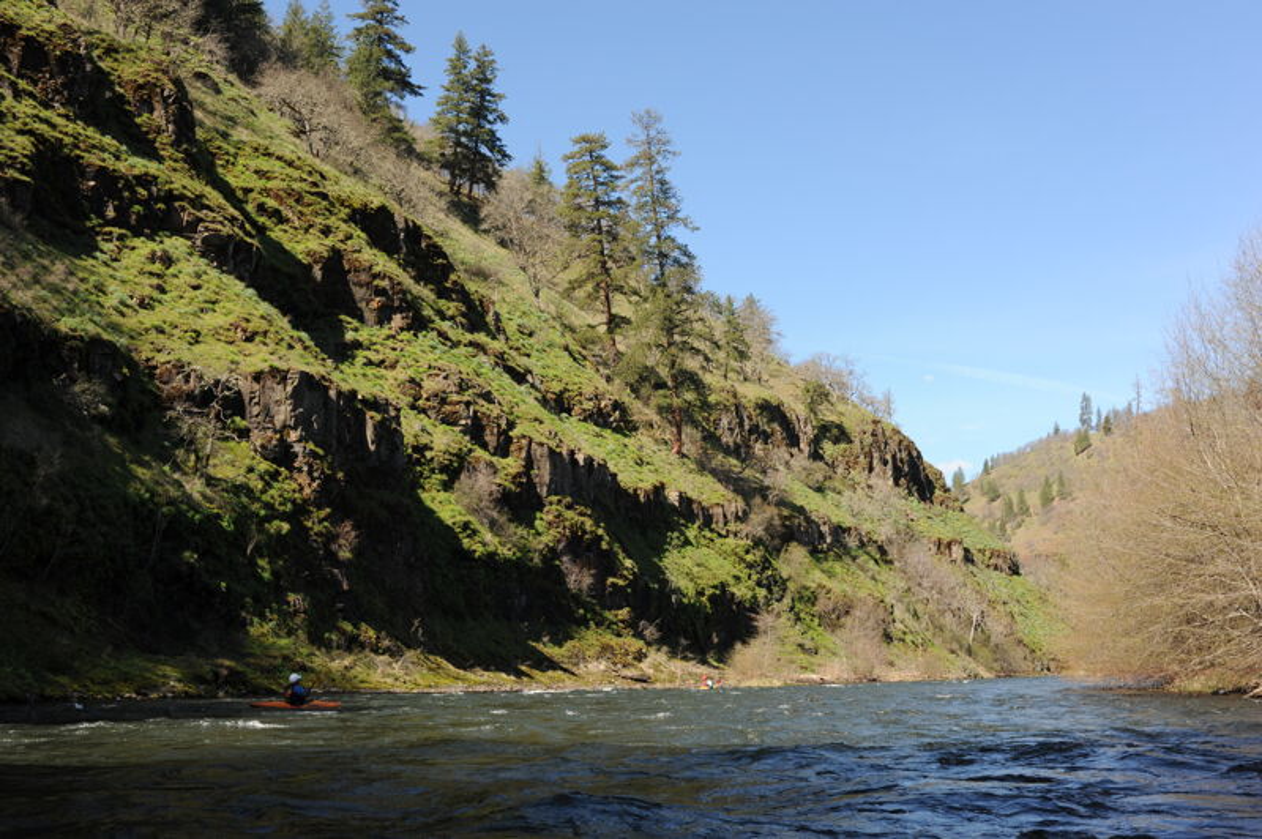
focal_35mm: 35
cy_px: 420
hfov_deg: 54.5
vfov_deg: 37.8
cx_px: 631
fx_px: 1226
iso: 250
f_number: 11
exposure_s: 1/160
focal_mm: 35
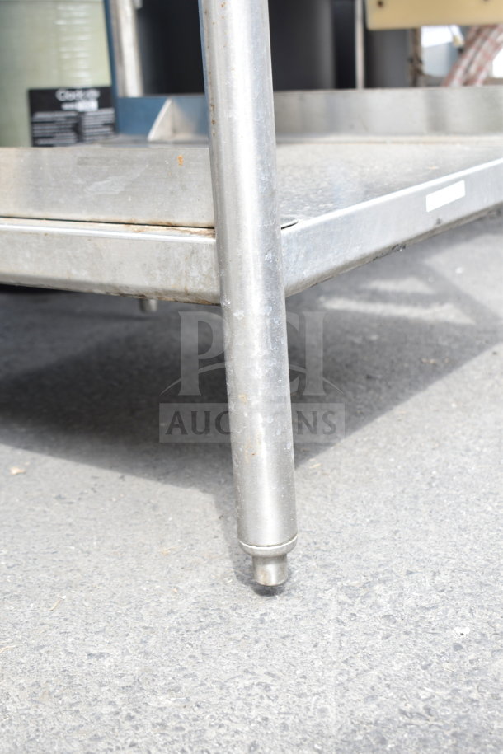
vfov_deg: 37.9
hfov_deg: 25.8
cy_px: 377
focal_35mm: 52
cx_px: 252
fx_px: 1100
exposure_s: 1/100
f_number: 4.8
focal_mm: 35
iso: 200
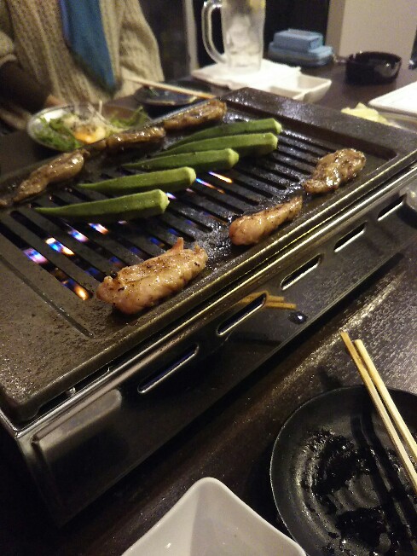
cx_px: 208
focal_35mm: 30
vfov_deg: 60.0
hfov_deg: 46.8
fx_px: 482
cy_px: 278
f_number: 2.2
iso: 500
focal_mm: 4
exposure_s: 1/15
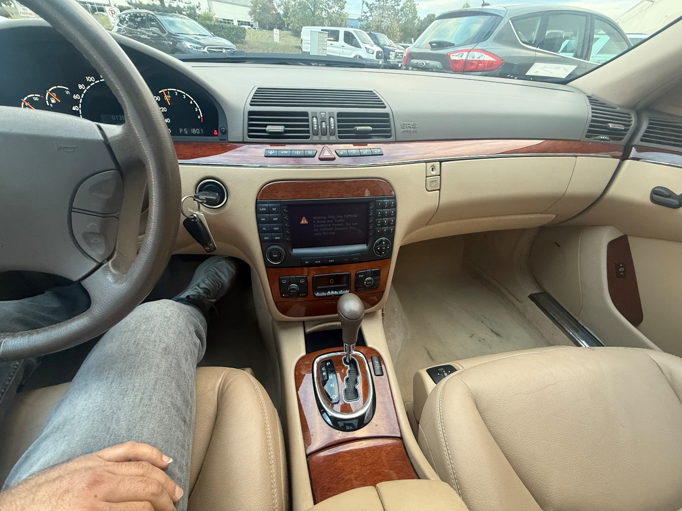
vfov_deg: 85.7
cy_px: 256
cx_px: 341
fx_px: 276
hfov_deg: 102.1
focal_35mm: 14
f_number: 2.2
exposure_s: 1/50
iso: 400
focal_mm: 2.22
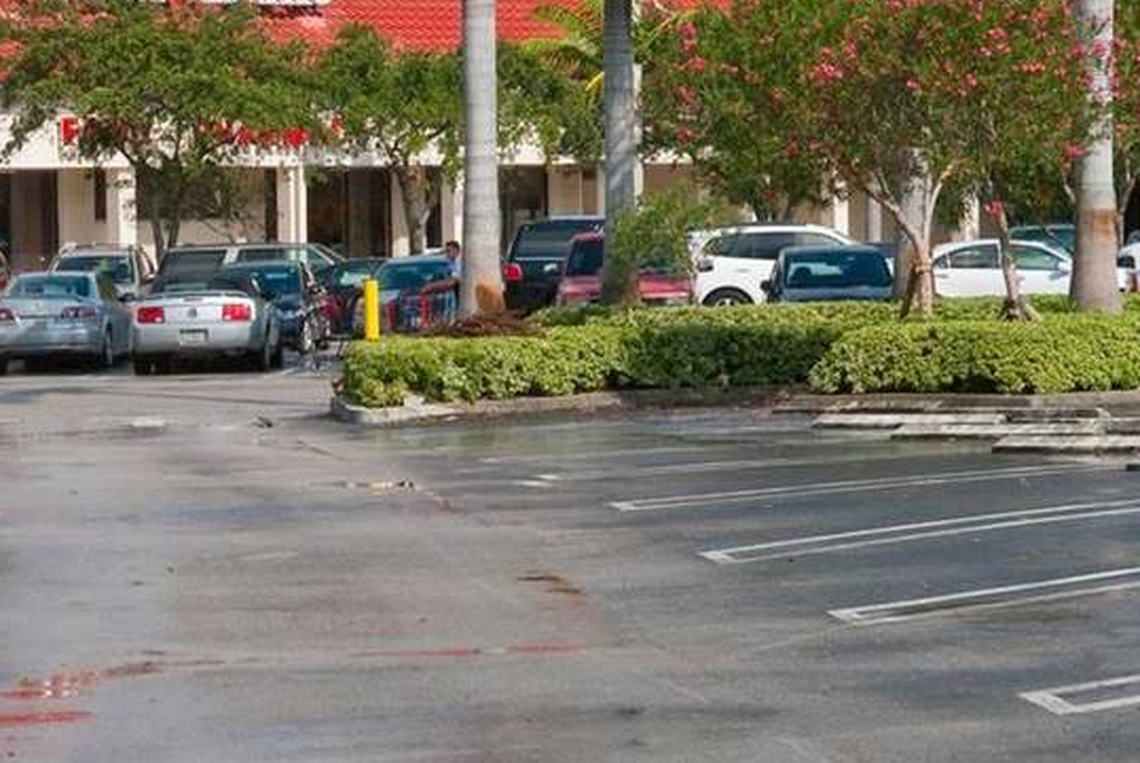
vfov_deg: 8.6
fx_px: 5079
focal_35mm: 160
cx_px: 27
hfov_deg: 12.7
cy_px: 351
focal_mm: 45
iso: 400
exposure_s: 1/750
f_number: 11
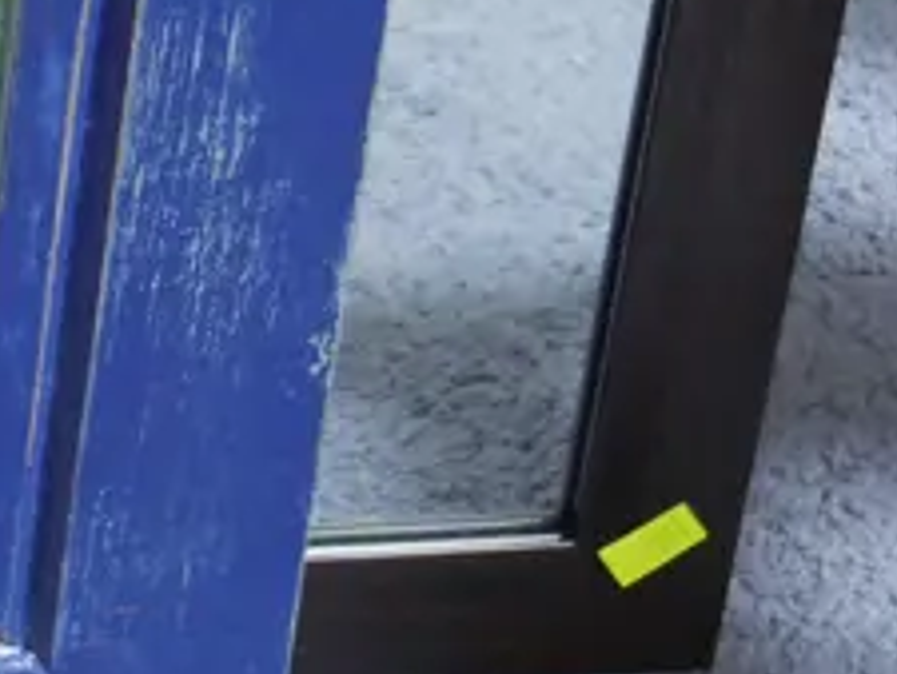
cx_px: -714
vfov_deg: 6.7
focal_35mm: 218
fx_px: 5652
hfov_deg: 8.7
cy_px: -489
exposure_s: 1/60
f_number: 5.2
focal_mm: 24
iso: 2000
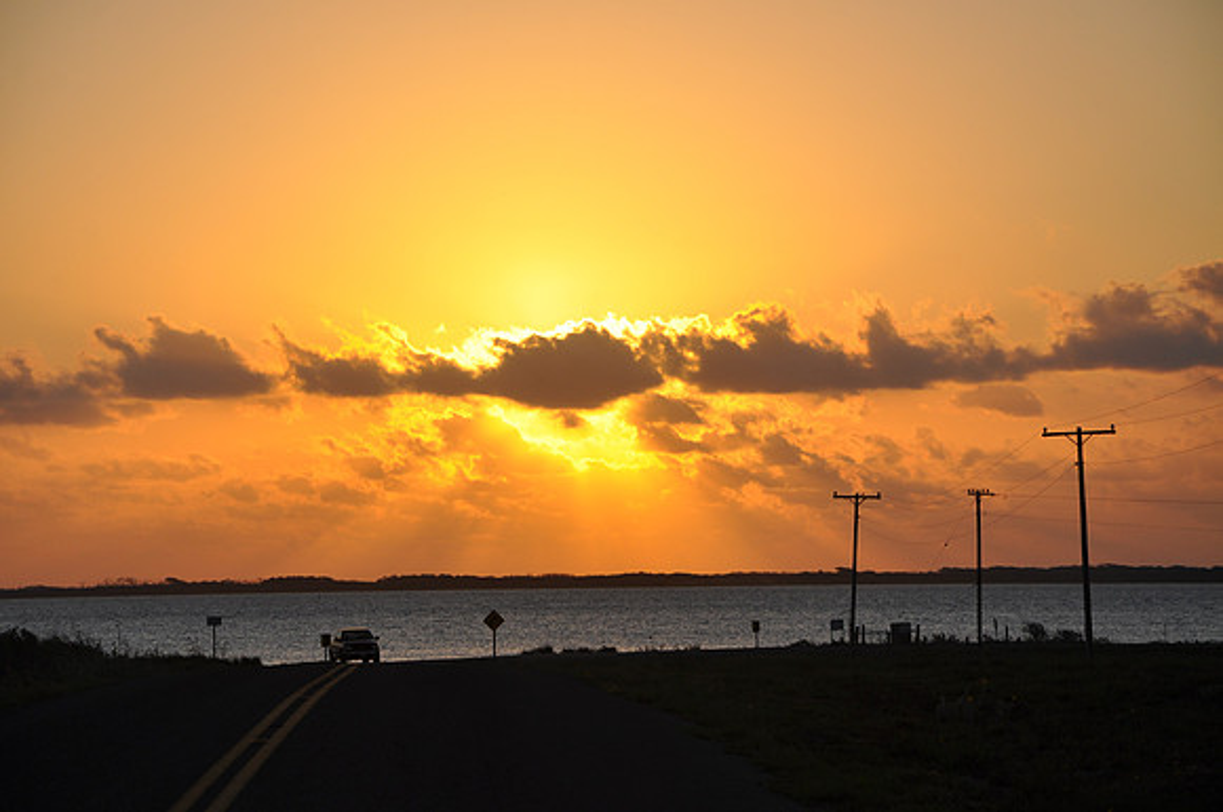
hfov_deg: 13.1
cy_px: 406
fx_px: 5343
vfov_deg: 8.7
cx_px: 612
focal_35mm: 158
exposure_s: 1/400
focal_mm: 105
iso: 200
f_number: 9
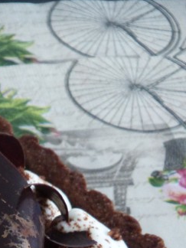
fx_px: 838
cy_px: 385
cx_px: -34
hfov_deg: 12.4
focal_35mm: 117
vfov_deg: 15.4
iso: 400
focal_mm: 6.3
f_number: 3.1
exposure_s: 1/10
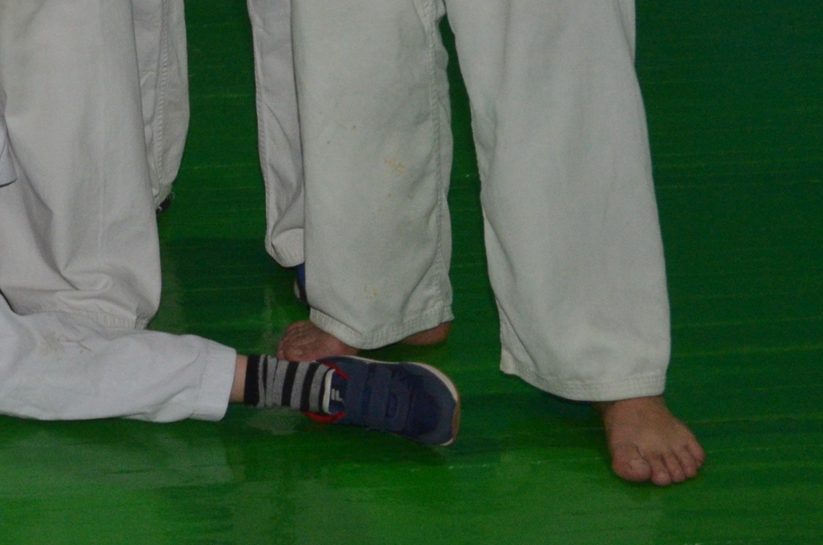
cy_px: -349
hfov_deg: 15.0
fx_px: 2821
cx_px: -515
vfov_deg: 10.5
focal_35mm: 124
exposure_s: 1/60
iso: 1000
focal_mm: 25
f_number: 7.1
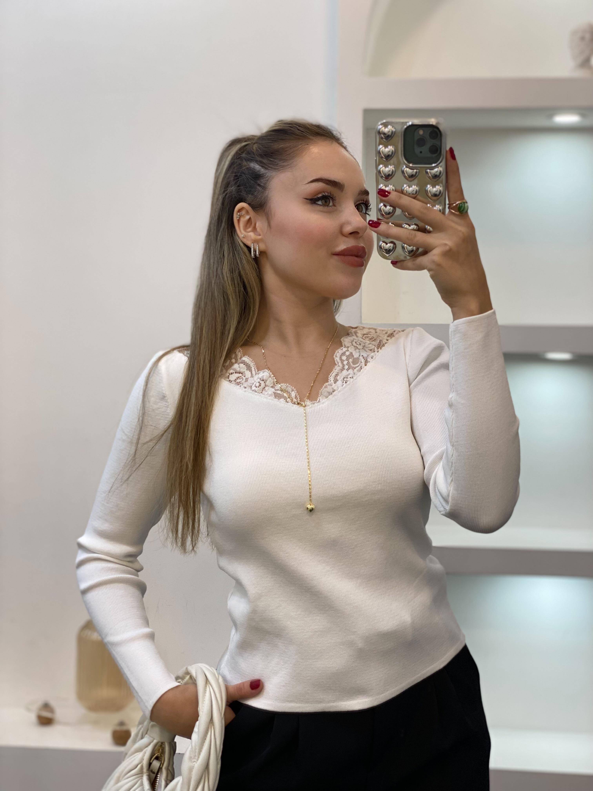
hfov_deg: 28.0
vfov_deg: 36.8
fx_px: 1188
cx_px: 296
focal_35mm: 52
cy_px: 396
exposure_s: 1/100
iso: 80
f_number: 2
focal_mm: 6
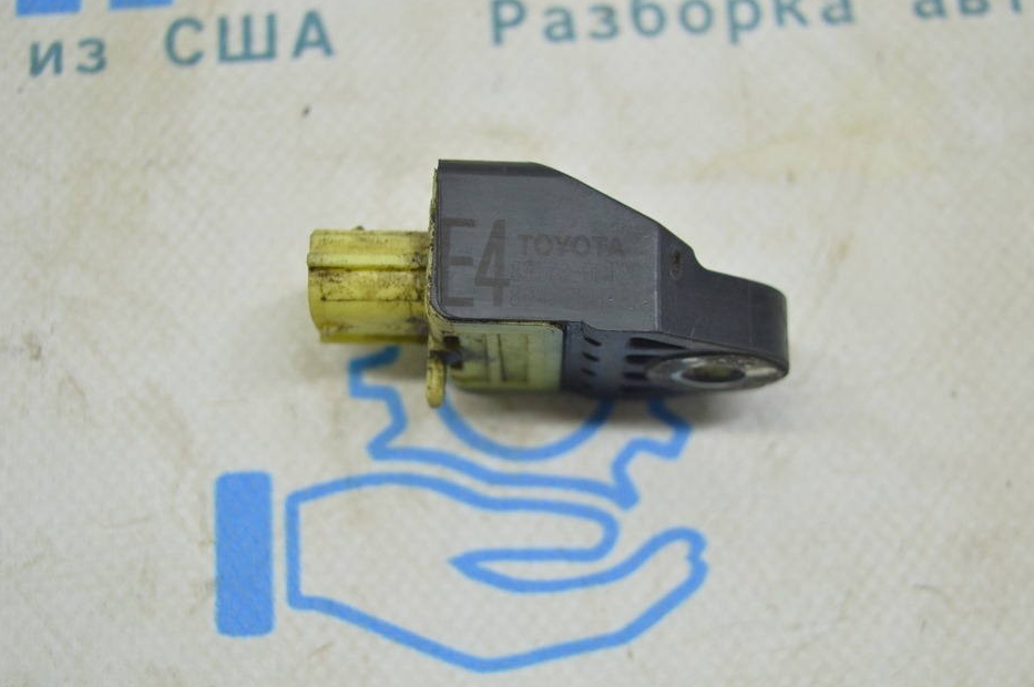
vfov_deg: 24.1
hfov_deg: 35.7
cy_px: 374
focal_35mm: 56
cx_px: 500
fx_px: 1607
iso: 400
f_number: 4.5
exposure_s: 1/40
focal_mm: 34
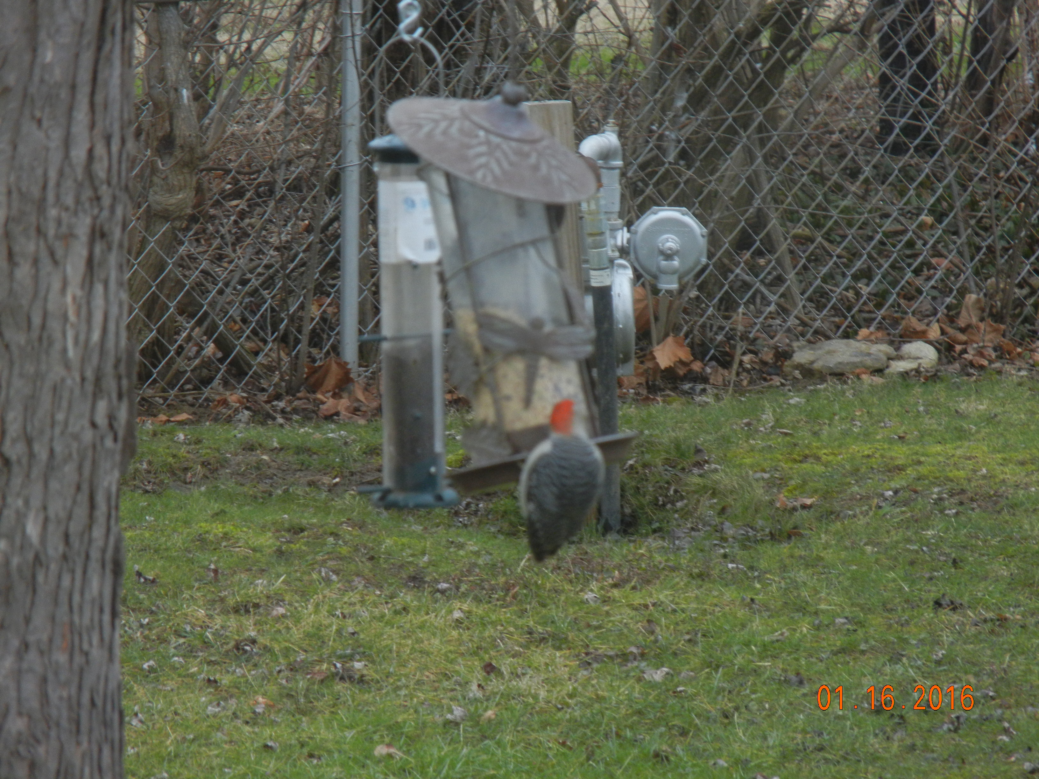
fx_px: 9005
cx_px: 520
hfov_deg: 6.6
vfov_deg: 5.0
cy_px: 390
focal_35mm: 300
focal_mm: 54
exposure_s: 1/30
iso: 277
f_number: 5.6
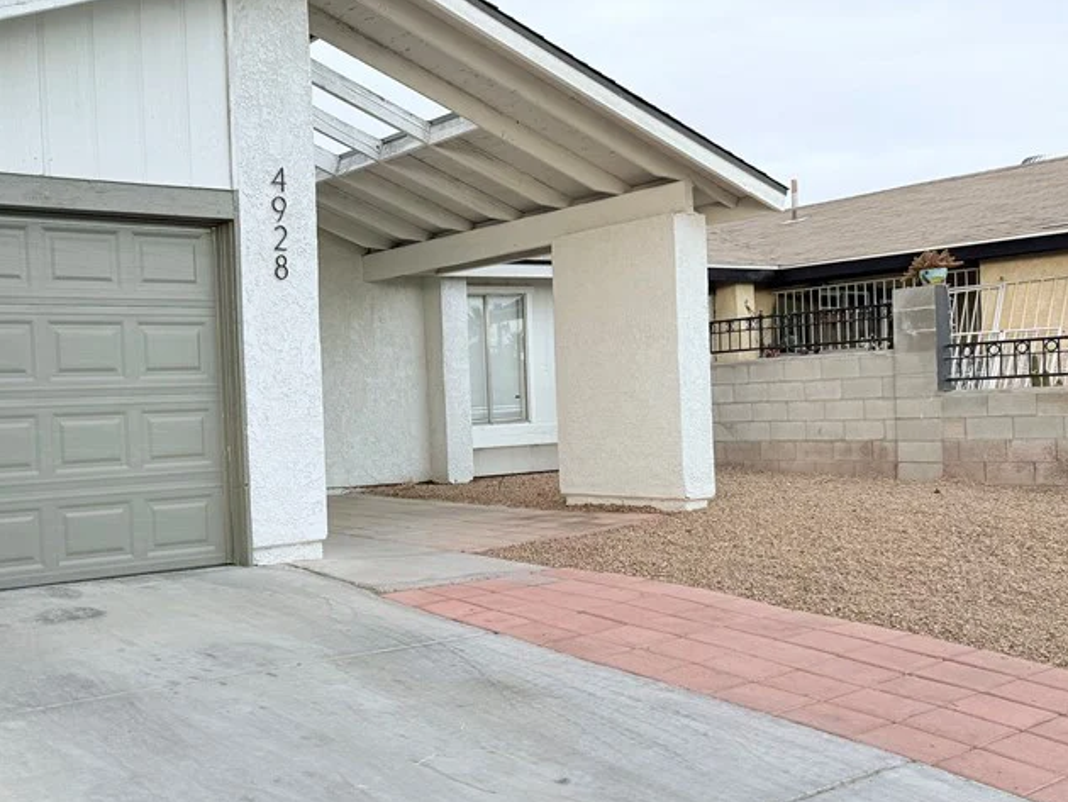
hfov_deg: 45.5
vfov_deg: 36.8
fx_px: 1204
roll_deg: +2.6
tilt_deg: -0.6
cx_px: 215
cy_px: 431
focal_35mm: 39
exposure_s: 1/617
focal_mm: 6.76
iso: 80
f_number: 1.78
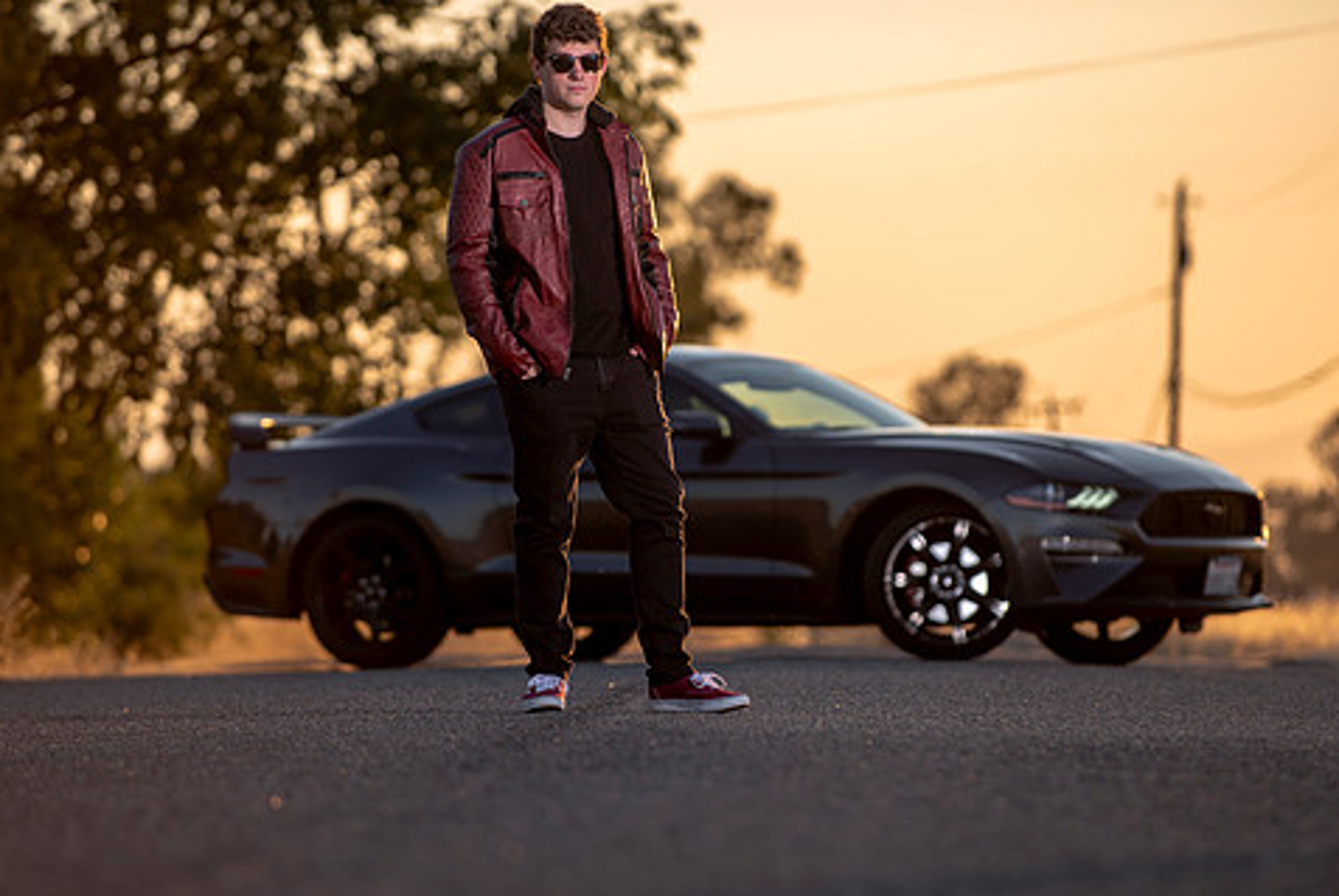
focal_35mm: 243
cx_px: 646
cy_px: 420
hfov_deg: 8.5
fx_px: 9046
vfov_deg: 5.7
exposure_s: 1/250
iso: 50
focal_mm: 200
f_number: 4
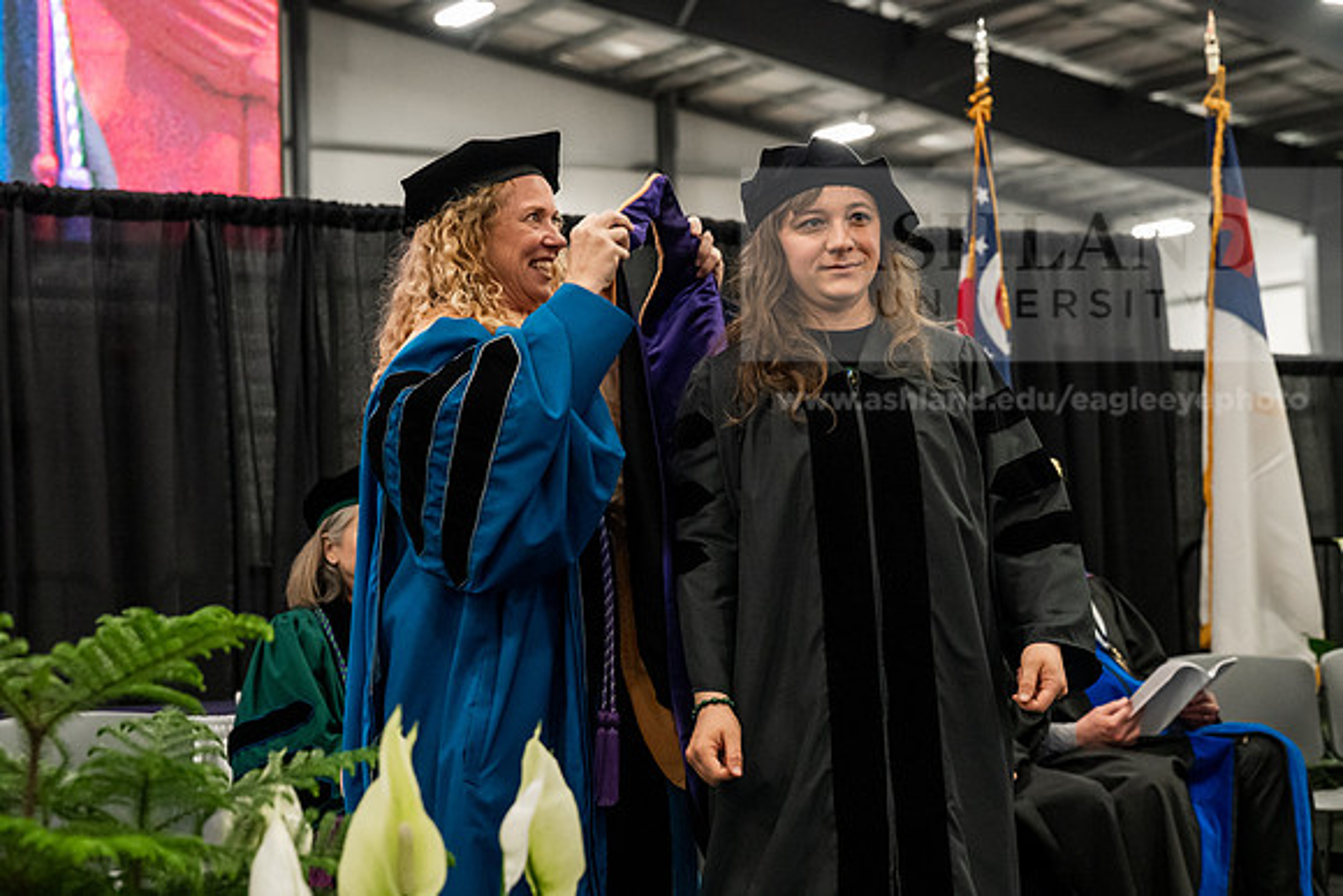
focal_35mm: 70
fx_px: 2612
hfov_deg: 28.8
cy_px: 448
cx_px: 672
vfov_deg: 19.5
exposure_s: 1/250
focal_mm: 70
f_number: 5
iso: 6400
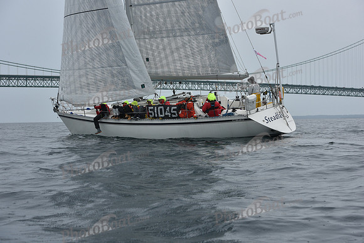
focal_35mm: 70
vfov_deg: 19.5
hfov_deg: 28.8
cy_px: 122
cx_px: 182
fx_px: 708
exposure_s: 1/800
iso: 250
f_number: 8
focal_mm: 70
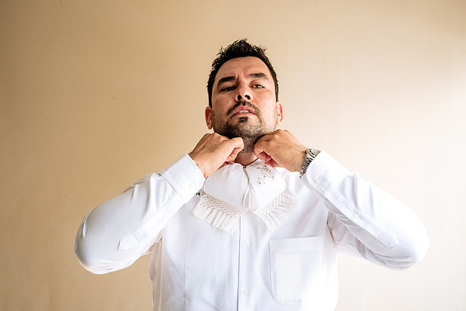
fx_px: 557
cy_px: 127
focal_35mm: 43
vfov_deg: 31.1
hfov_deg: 45.4
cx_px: 231
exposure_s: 1/400
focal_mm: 35
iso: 1600
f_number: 4
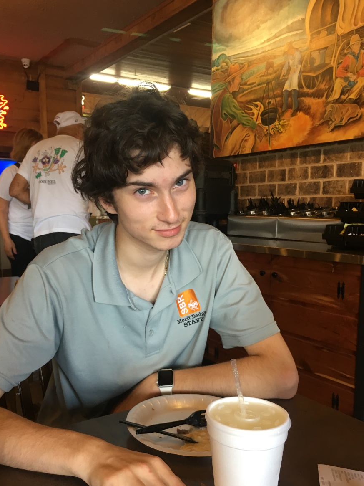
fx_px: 477
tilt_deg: -7.7
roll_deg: +0.3
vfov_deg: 53.8
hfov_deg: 41.7
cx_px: 157
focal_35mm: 34
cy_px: 272
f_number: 2.2
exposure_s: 1/30
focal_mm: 4.15
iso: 80
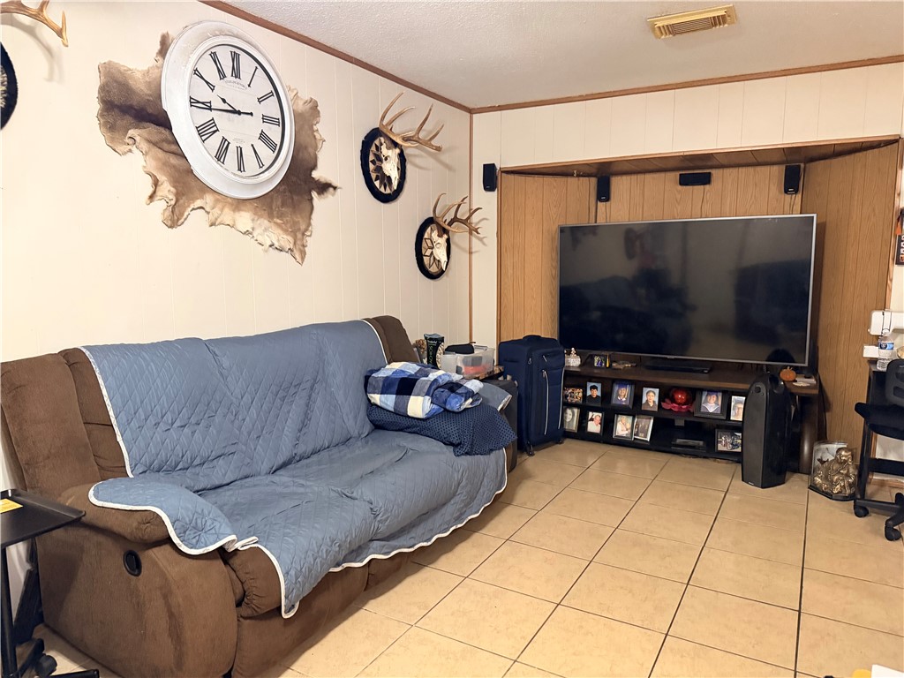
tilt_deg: -7.2
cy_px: 339
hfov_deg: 71.6
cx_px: 452
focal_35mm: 24
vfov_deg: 56.8
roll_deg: +0.3
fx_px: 627
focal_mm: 6.76
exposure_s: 1/60
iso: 800
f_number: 1.78
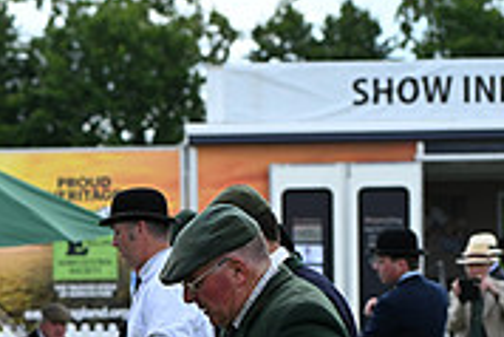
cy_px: 483
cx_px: -227
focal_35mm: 261
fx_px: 3657
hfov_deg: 7.8
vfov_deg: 5.2
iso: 280
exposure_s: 1/1250
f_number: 4
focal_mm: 80
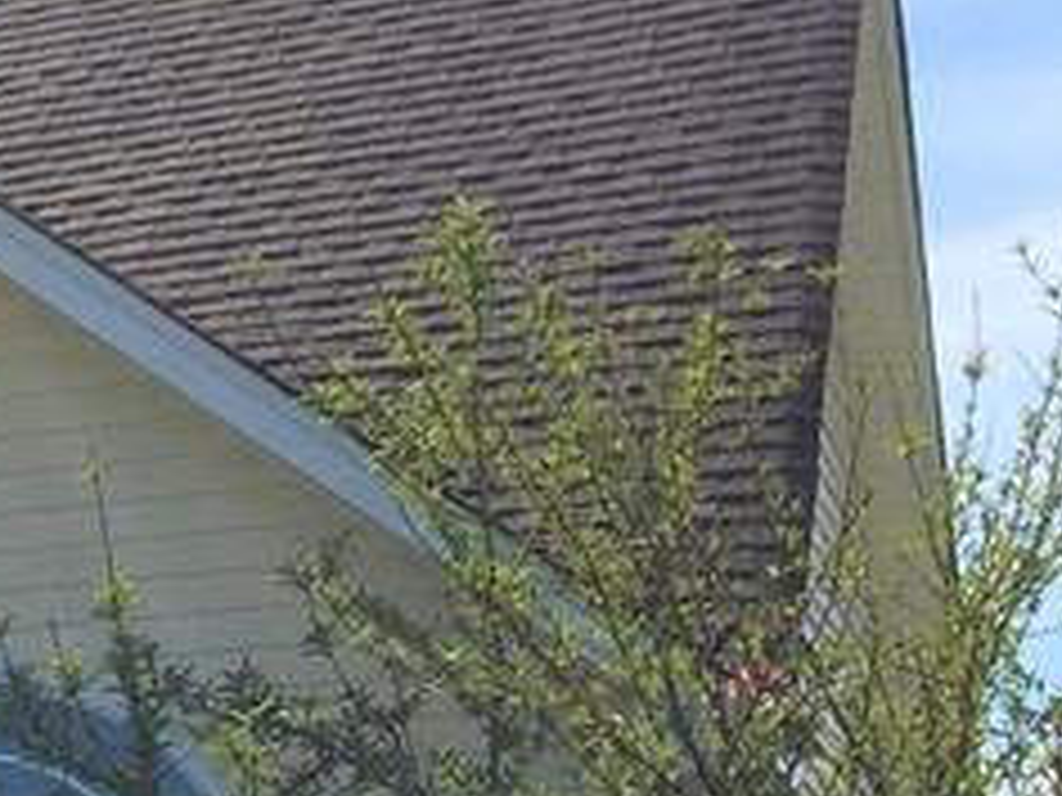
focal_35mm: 126
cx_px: -1071
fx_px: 3866
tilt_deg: +6.1
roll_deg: -0.3
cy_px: 962
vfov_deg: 11.5
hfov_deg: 13.4
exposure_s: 1/2959
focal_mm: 4.15
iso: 25
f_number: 2.2
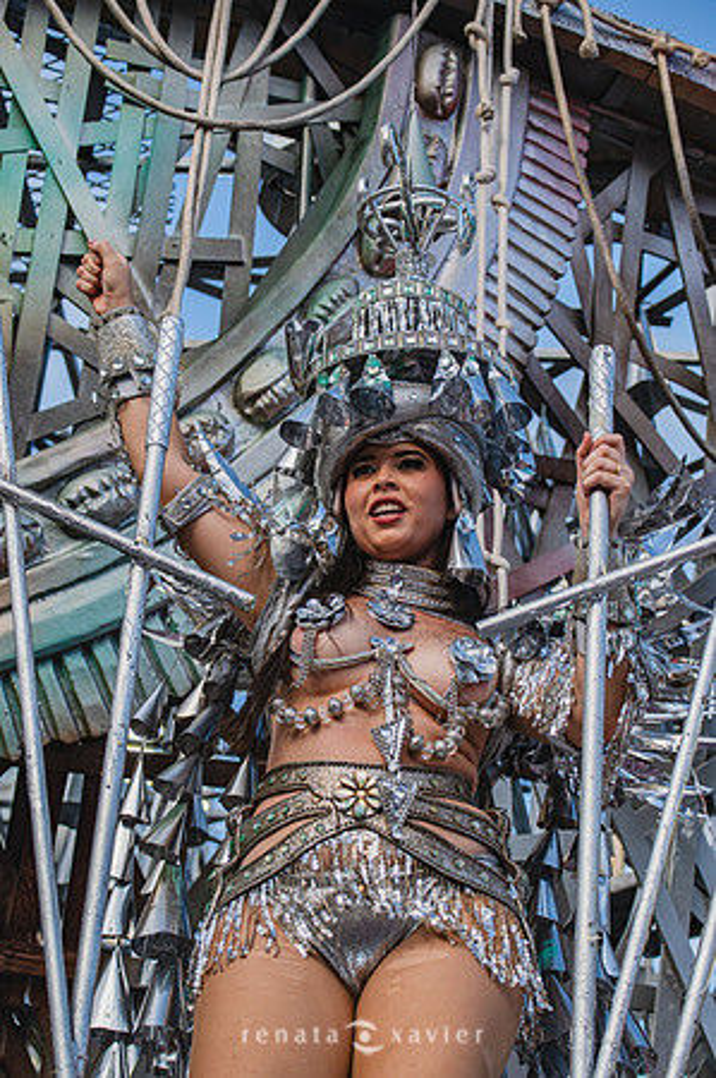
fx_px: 2332
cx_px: 358
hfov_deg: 17.5
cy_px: 539
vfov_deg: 26.0
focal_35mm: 78
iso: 400
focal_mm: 78
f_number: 5.6
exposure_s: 1/1600
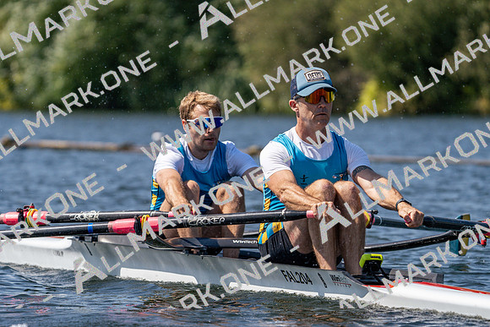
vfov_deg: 4.4
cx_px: 245
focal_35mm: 315
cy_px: 164
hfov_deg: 6.5
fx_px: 4288
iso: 250
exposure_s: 1/2000
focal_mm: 315
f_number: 6.3
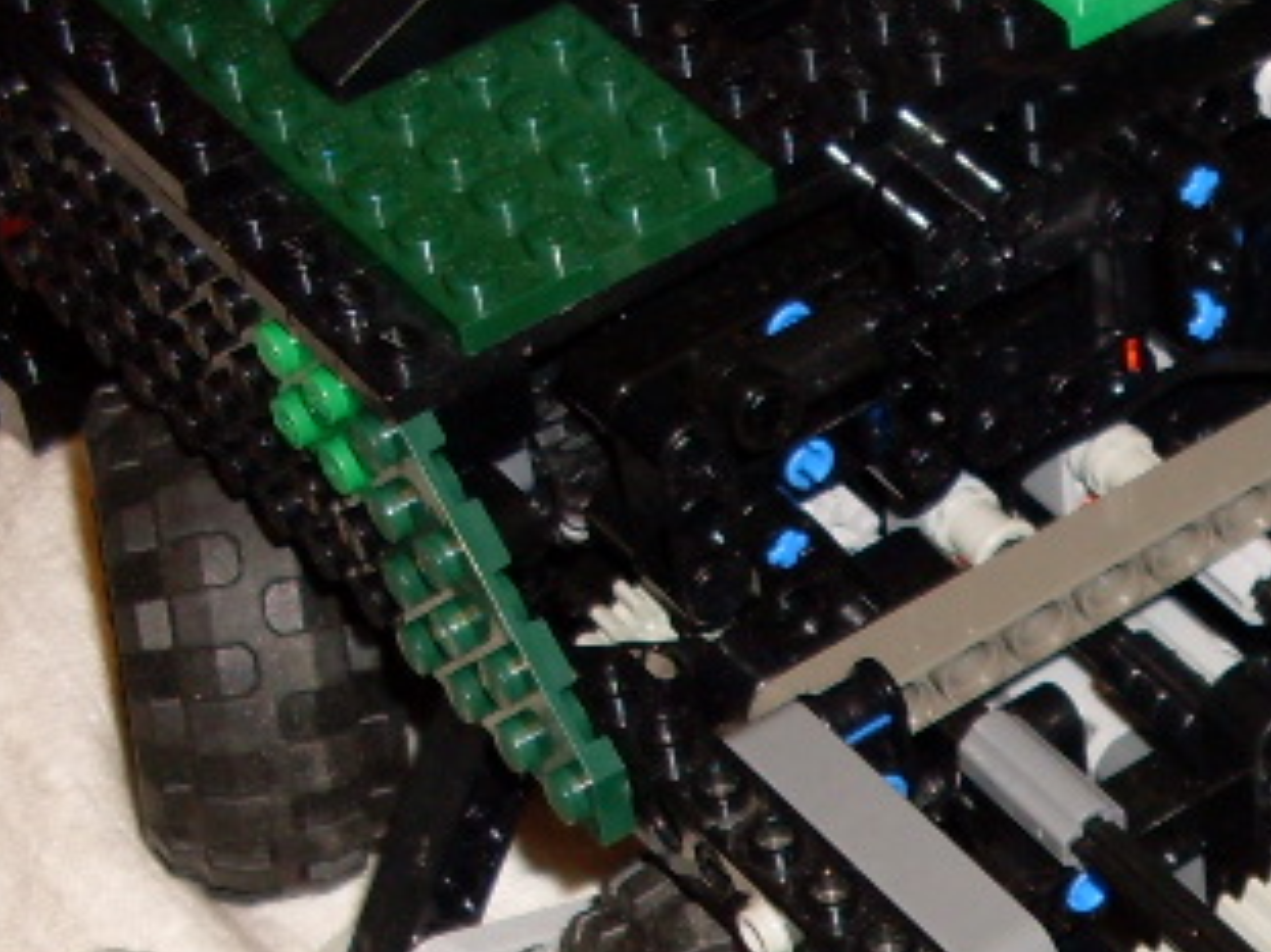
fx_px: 4588
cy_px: 1397
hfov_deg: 15.0
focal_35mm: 125
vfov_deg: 11.4
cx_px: 1688
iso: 100
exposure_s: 1/45
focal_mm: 6.3
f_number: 2.8
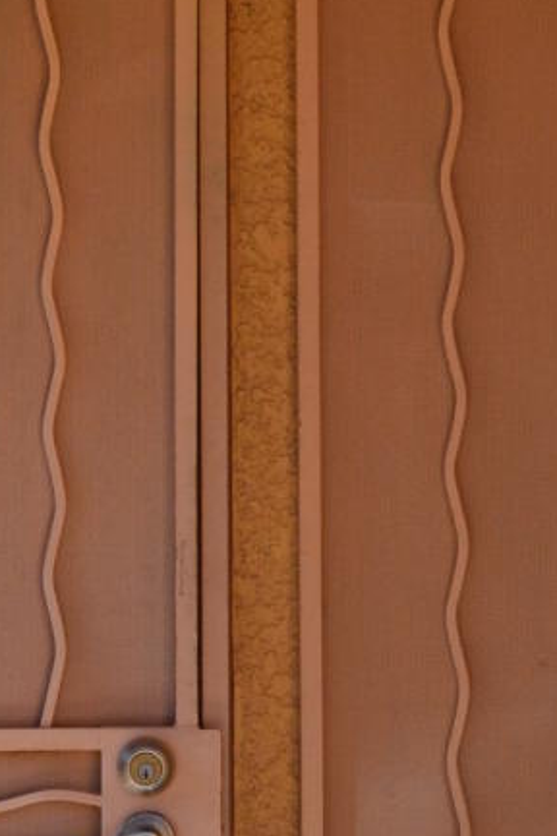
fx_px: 5802
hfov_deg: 5.5
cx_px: -3
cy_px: 652
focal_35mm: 250
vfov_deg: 8.2
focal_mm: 36
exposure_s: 1/320
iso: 400
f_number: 10
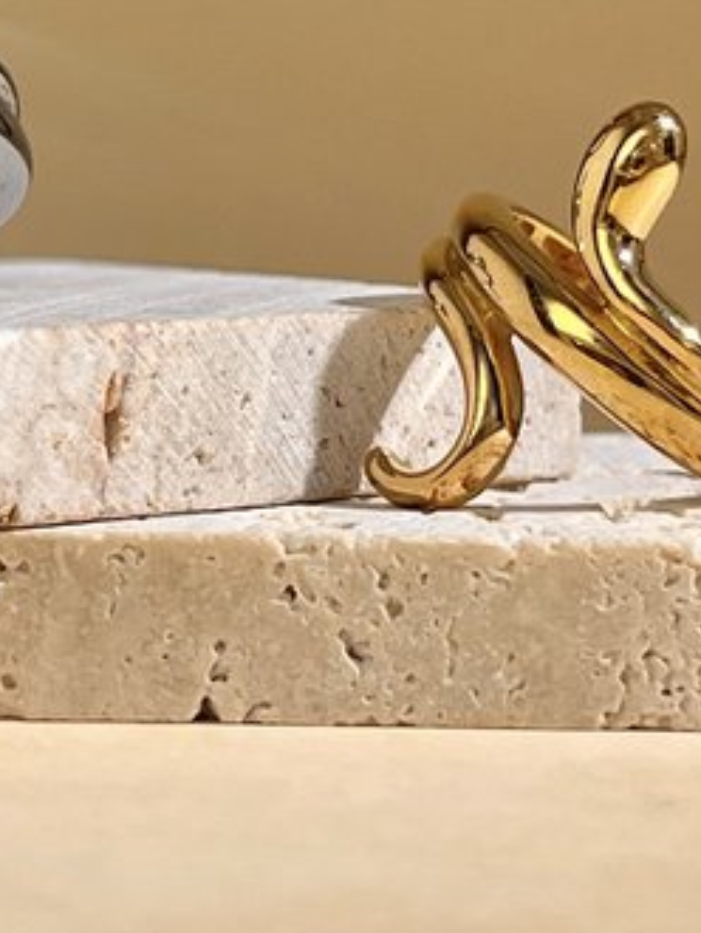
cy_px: 206
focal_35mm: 63
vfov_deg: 30.1
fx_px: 1699
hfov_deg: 23.2
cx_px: 204
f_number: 1.5
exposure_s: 1/452
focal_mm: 5.7
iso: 50
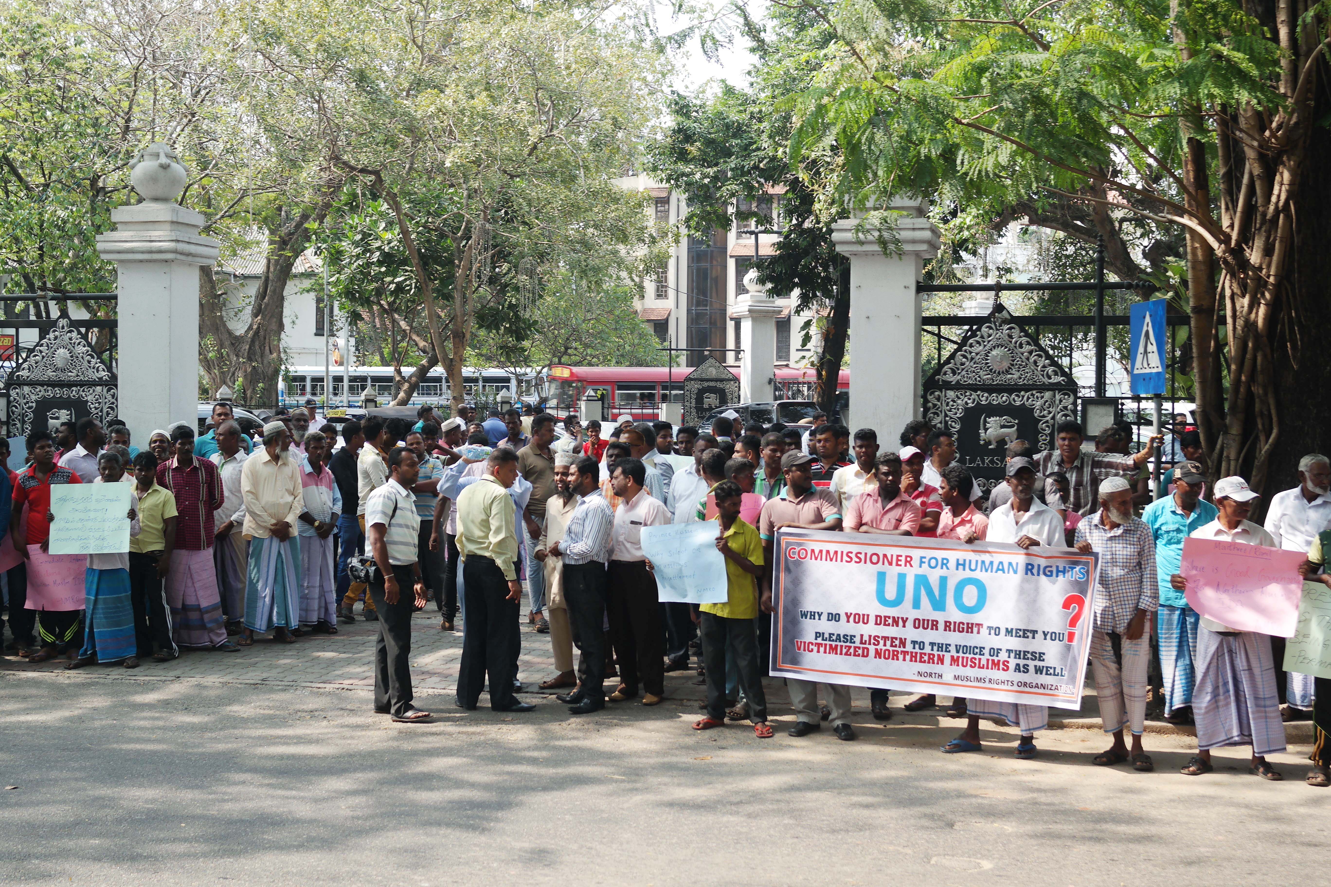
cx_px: 666
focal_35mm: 49
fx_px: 1811
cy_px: 444
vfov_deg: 27.5
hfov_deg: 40.3
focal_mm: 32
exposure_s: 1/160
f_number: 4.5
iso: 100
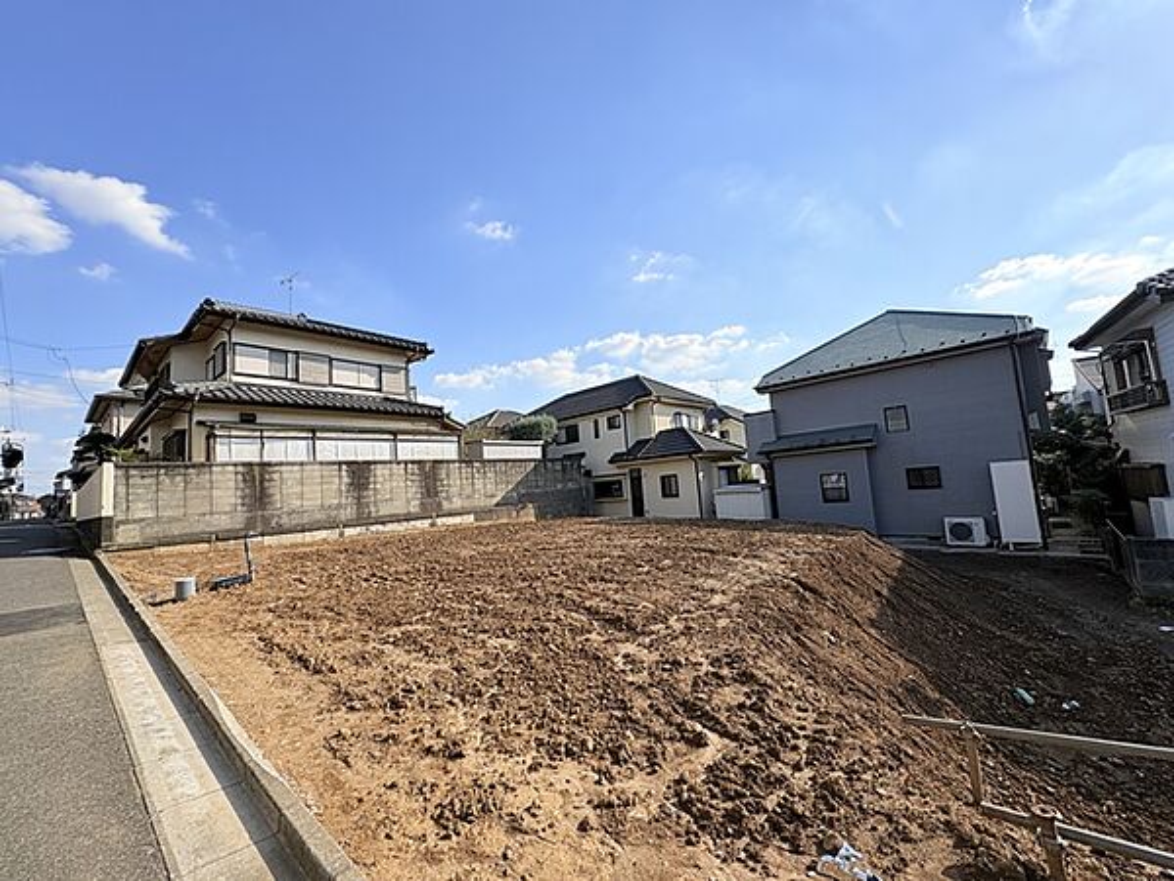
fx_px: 475
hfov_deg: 102.1
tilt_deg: +6.5
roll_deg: +5.6
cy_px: 440
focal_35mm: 14
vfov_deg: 85.7
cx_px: 587
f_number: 2.2
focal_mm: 2.22
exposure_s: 1/1789
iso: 40
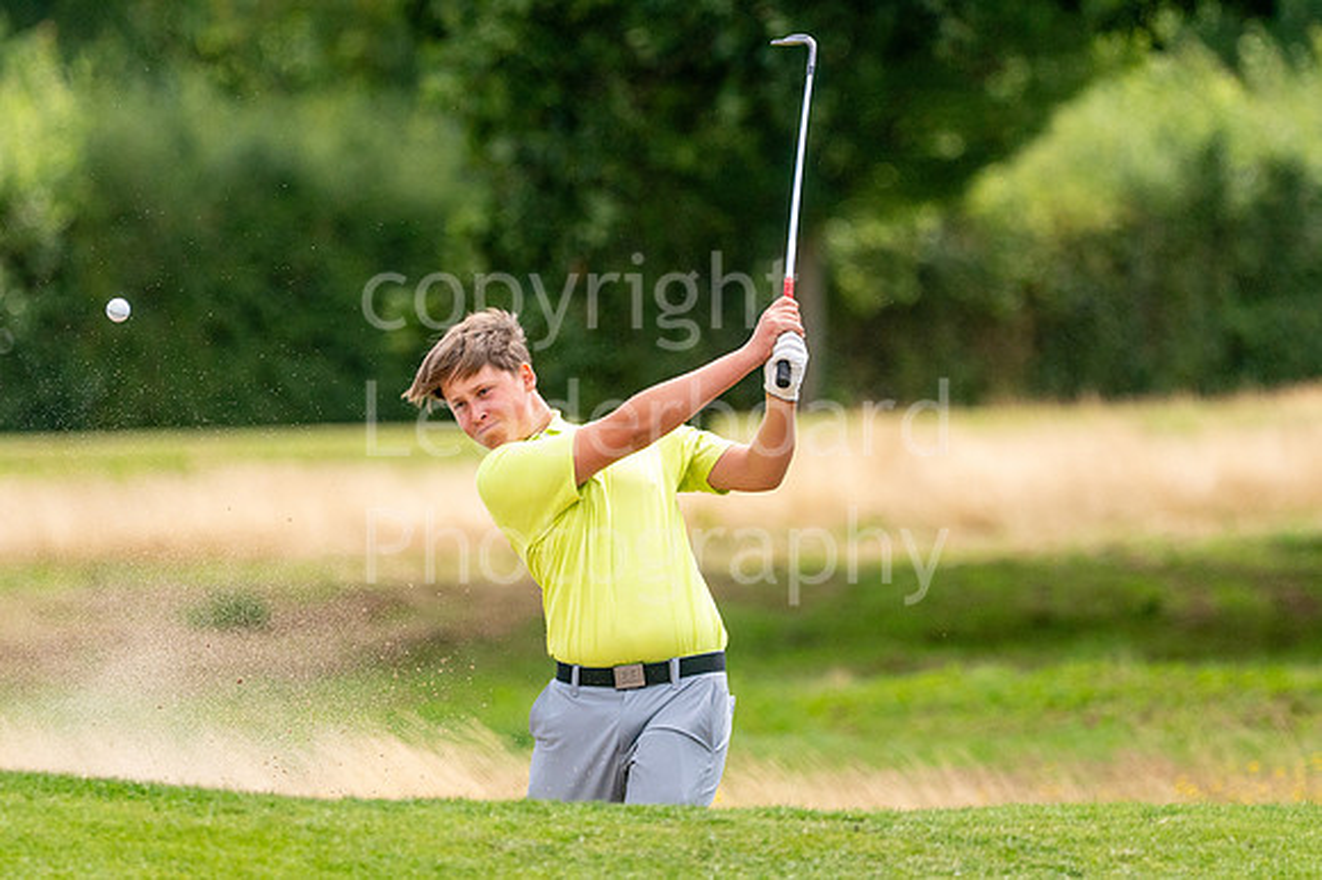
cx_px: 525
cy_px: 444
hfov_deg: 3.8
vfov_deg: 2.5
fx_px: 20082
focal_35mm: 547
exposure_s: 1/2500
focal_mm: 300
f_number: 4
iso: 320
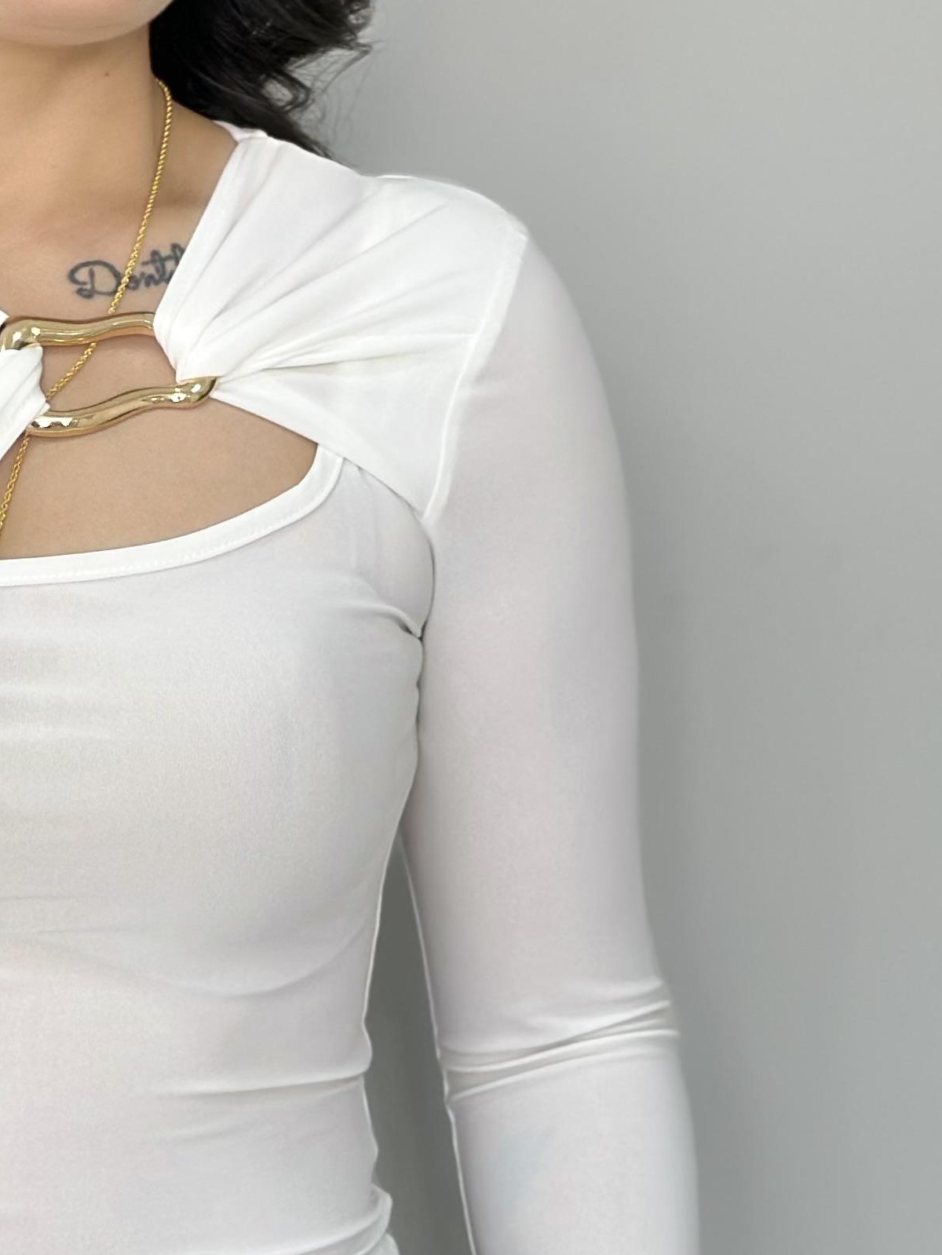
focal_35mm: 121
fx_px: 4389
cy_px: 521
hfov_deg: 12.1
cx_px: 3
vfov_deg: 16.3
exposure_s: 1/50
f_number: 1.78
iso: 80
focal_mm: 6.86
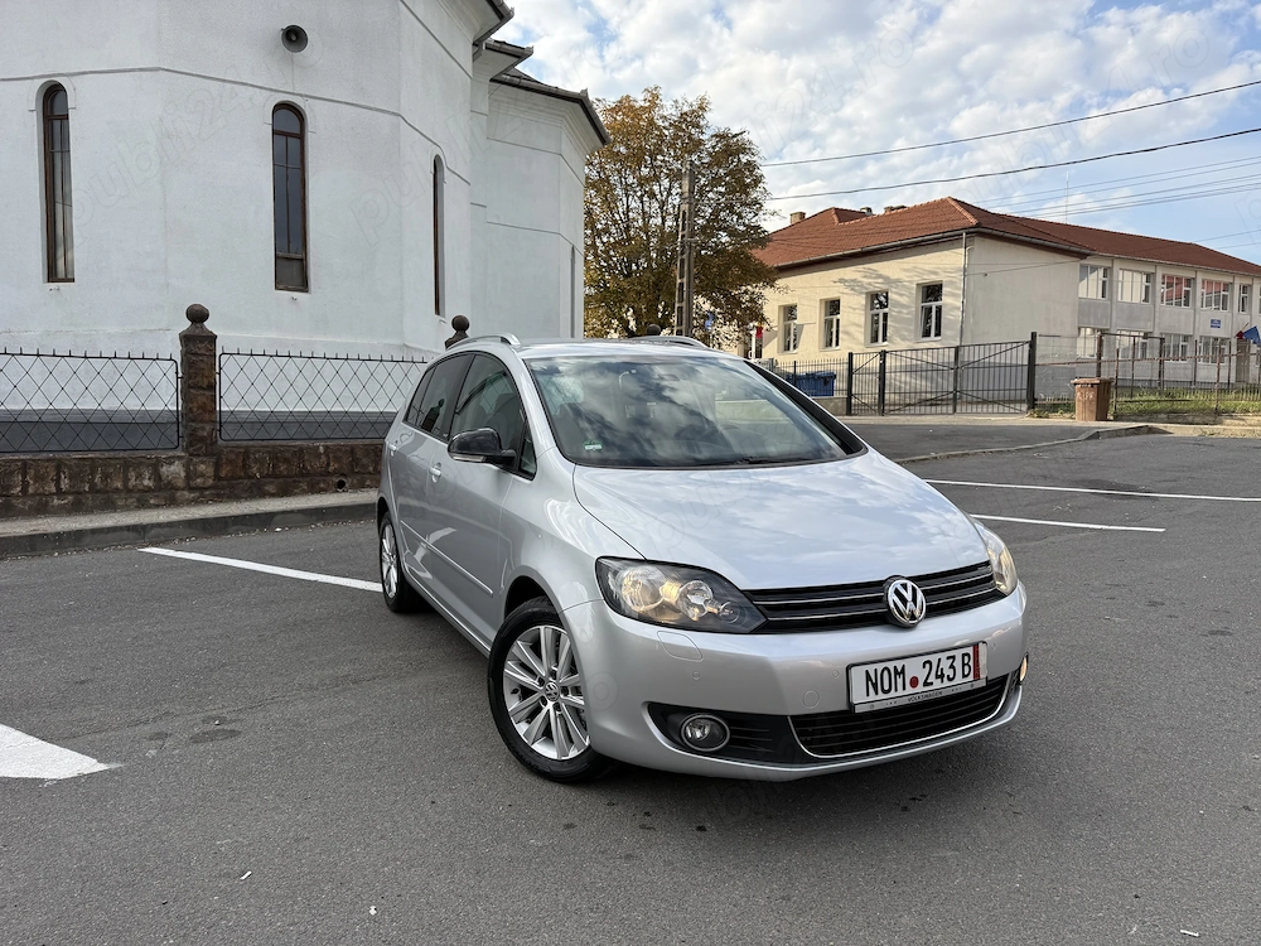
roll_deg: -0.2
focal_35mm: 24
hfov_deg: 71.6
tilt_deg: -3.7
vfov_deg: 56.8
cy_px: 473
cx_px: 630
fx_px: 874
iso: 100
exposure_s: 1/2299
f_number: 1.78
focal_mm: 6.76
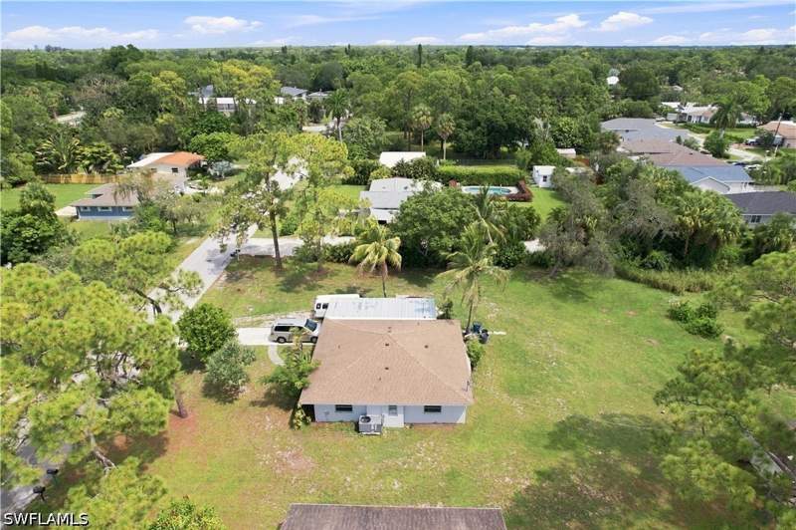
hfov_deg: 78.6
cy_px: 265
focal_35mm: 22
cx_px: 398
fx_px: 486
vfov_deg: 57.1
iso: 130
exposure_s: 1/1600
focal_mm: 8.4
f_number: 2.8
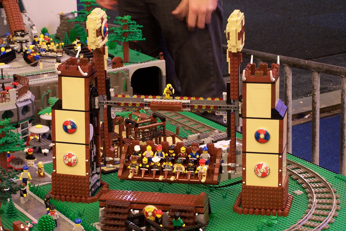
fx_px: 942
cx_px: 173
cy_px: 130
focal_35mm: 98
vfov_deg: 14.0
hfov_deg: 20.8
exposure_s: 1/2
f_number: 3.2
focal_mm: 15.6
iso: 80
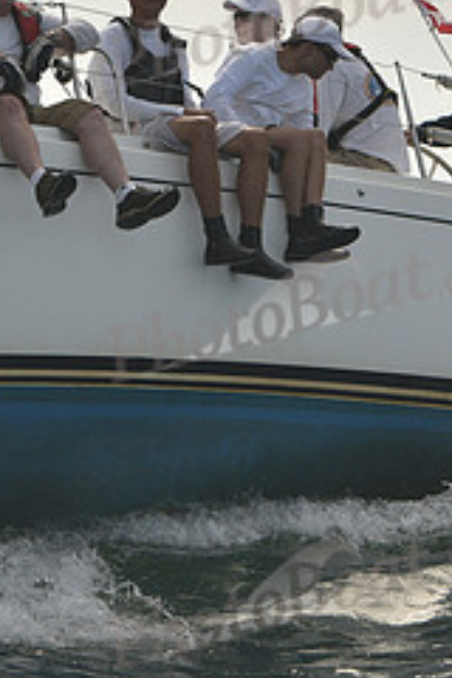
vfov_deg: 7.1
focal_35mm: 290
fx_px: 5461
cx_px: -37
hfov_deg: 4.7
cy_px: 202
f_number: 6.3
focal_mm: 120
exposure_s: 1/1000
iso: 320
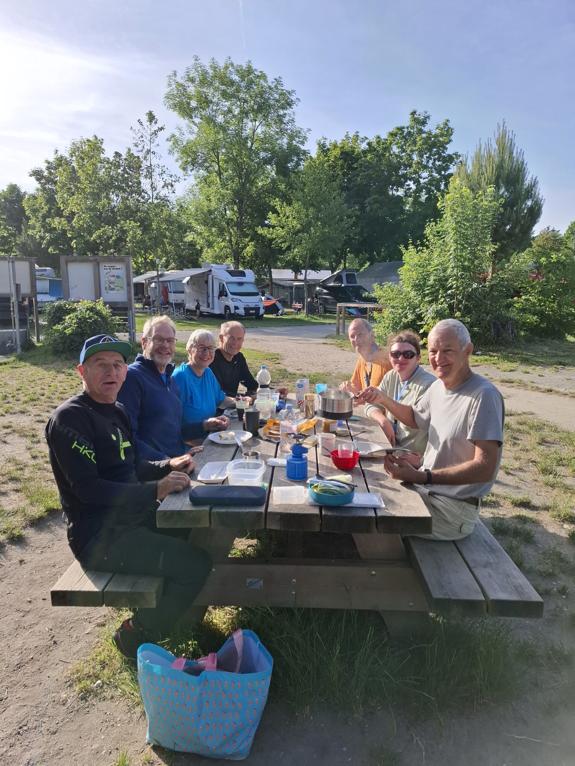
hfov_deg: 58.9
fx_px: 509
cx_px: 288
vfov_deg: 73.9
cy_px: 383
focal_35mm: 23
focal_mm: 5.54
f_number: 1.8
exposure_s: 1/1111
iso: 50
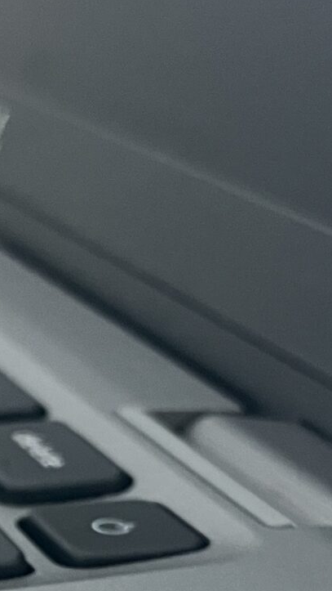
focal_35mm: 108
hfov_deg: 11.0
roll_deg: -0.6
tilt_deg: -25.4
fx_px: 1689
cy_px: 714
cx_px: -68
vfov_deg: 18.7
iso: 320
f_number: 1.8
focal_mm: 3.99
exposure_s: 1/60
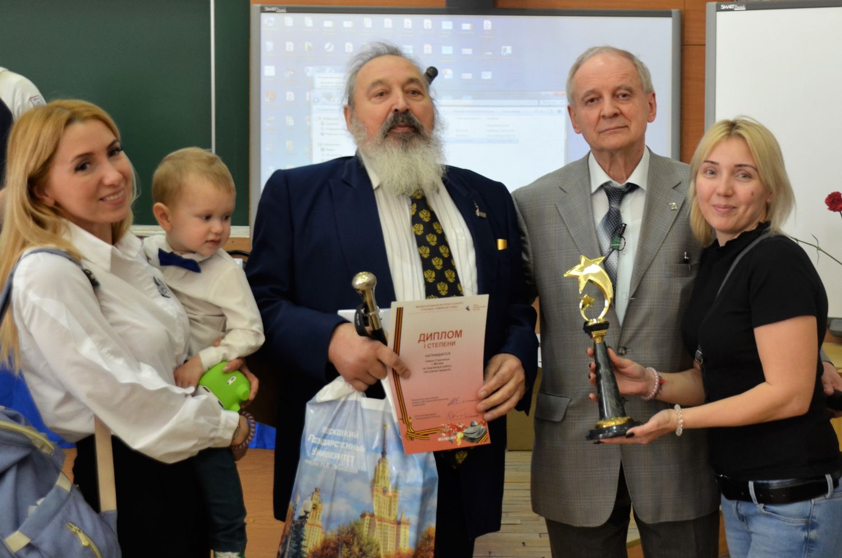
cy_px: 279
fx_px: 945
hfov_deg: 48.0
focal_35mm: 40
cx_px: 421
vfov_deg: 32.9
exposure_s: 1/60
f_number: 4
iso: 640
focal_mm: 27
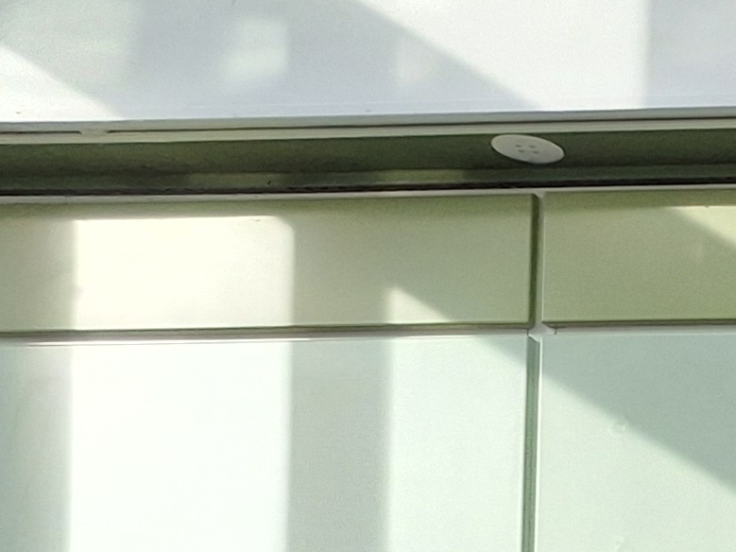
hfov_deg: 12.2
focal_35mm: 131
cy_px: 1337
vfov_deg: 9.9
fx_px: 2785
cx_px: 1738
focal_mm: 4.69
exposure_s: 1/469
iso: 32
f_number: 1.8
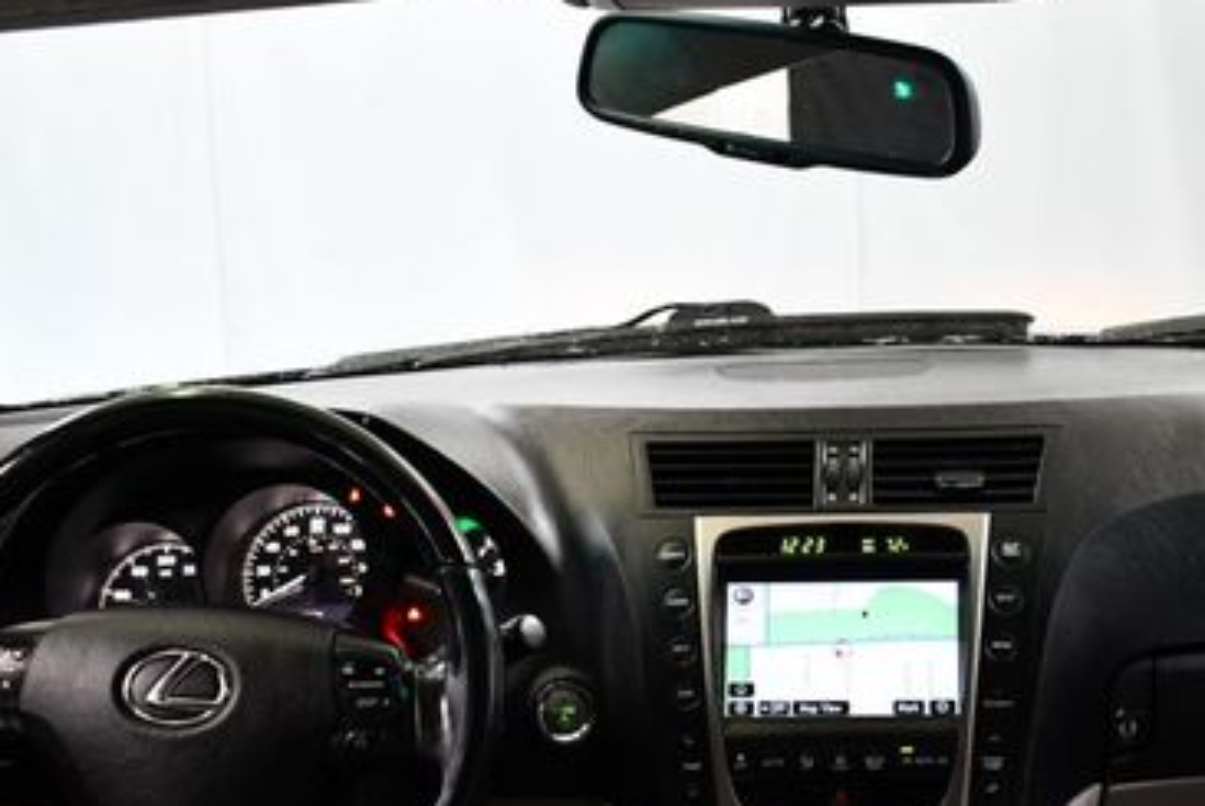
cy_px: 549
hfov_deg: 31.5
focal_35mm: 63
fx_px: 2111
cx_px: 836
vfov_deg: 21.5
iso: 2200
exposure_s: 1/125
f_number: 3.5
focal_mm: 18
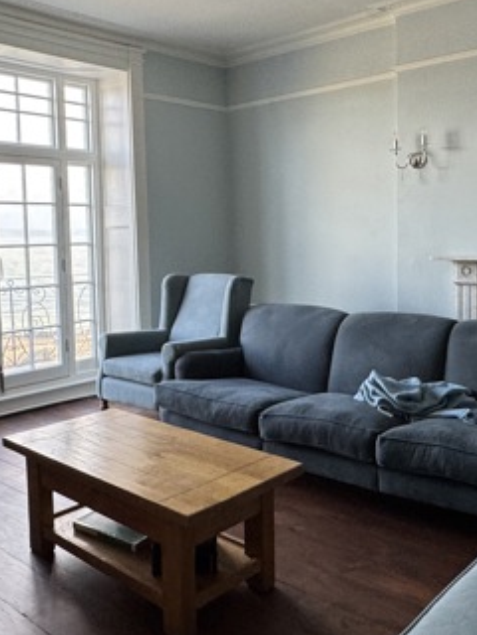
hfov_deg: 40.7
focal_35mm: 35
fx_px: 643
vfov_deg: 52.5
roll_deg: -1.2
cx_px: 242
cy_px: 284
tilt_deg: -4.3
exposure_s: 1/143
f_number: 2.2
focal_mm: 2.22
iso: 160
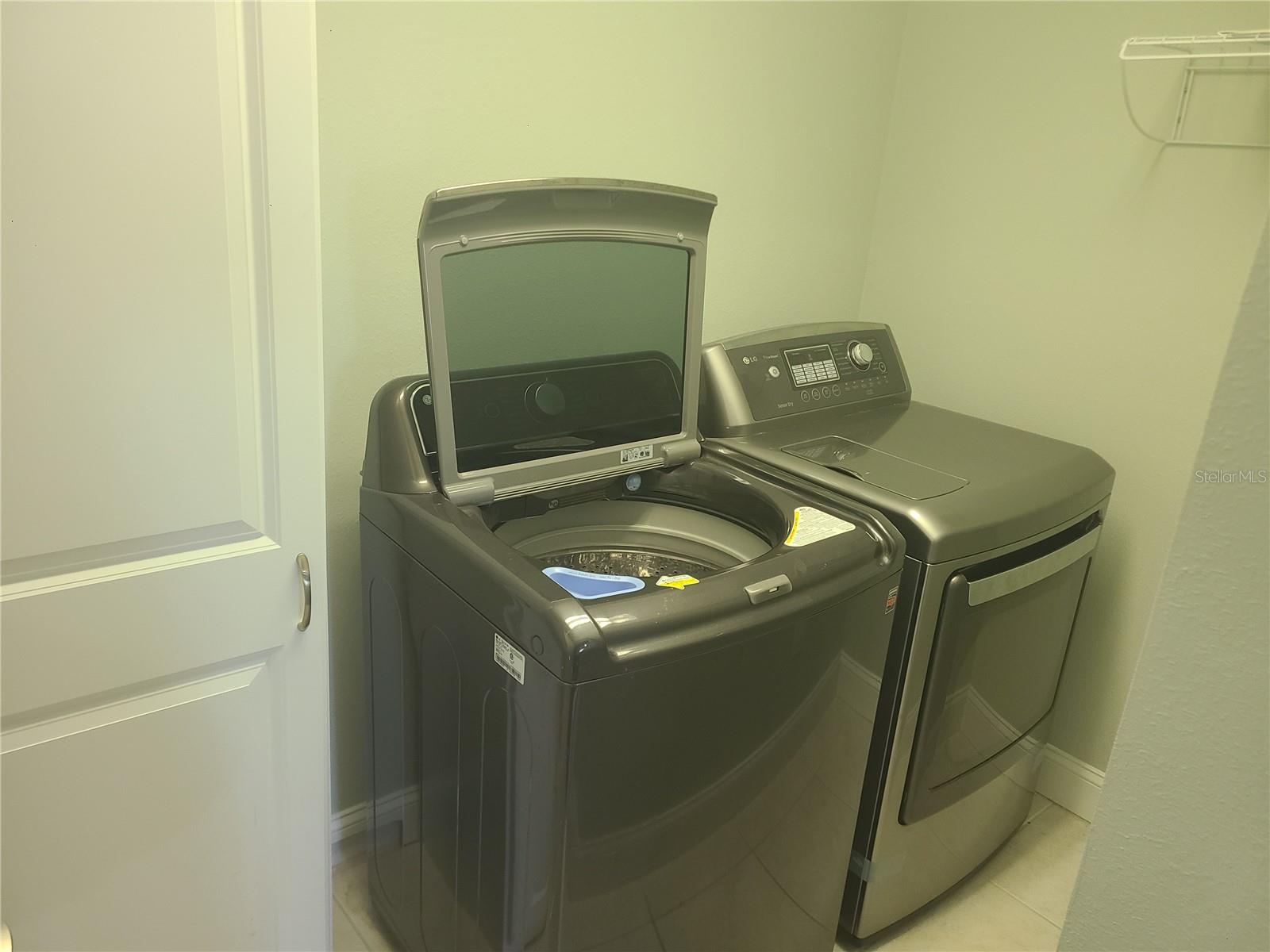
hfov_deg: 67.3
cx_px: 635
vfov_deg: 53.1
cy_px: 476
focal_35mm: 26
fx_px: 954
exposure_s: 1/40
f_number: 1.8
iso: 250
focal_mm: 5.4
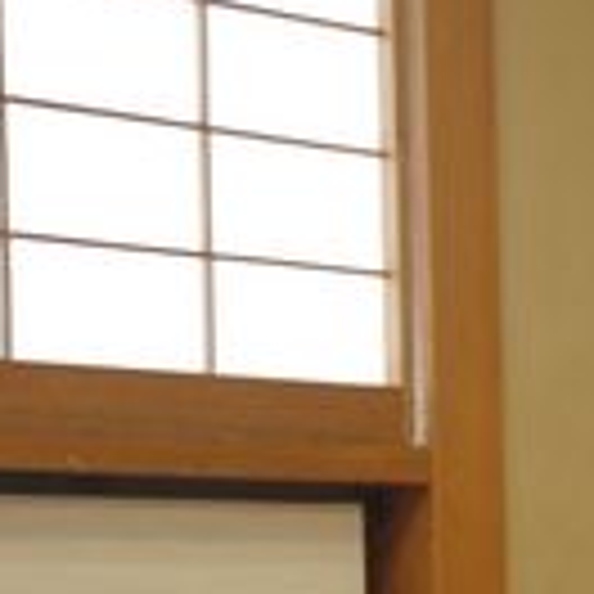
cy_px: 659
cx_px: 972
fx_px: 3727
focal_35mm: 192
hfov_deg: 8.8
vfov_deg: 9.0
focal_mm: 44
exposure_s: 1/25
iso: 200
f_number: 4.5
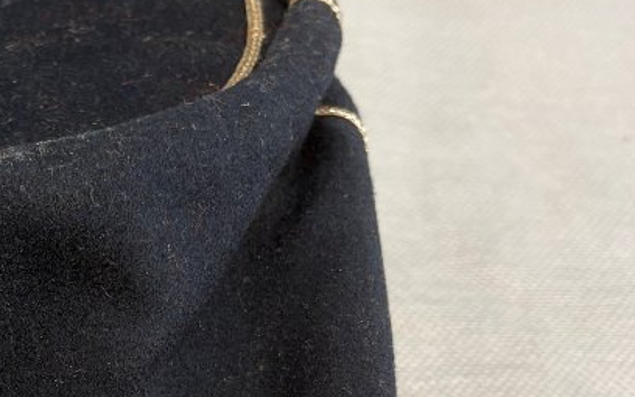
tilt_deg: -41.2
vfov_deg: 16.0
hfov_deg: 24.0
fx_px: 1402
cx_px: -56
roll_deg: +0.9
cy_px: 341
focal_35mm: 81
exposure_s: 1/50
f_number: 1.6
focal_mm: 5.96
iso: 125
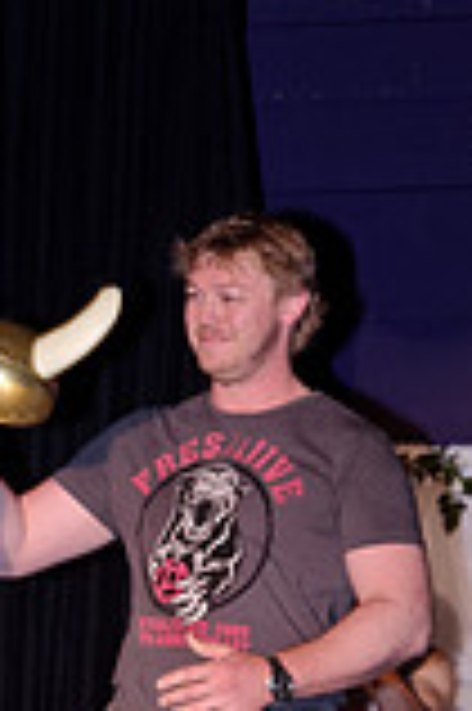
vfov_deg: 9.6
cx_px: -83
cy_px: 572
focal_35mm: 214
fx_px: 4218
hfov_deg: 6.4
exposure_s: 1/180
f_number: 2.8
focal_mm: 50
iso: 640
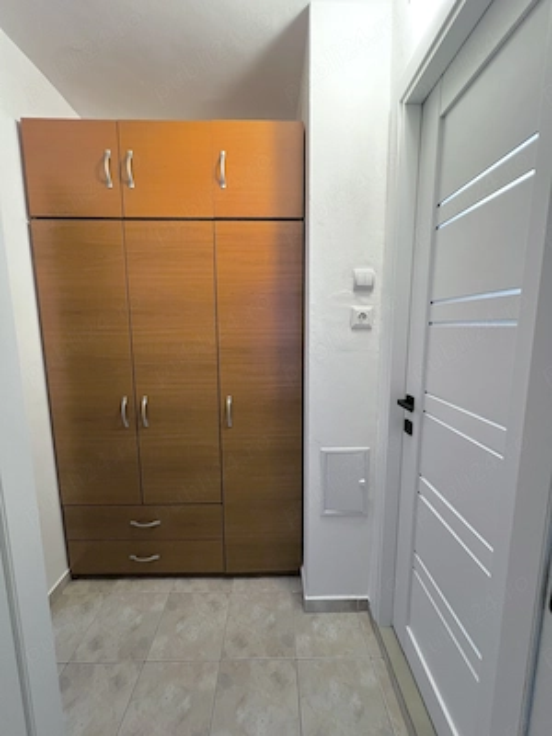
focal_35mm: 13
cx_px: 276
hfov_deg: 89.9
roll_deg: +0.6
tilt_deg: -8.3
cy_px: 368
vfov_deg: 106.2
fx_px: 276
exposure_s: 1/50
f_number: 1.8
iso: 250
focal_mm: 1.57
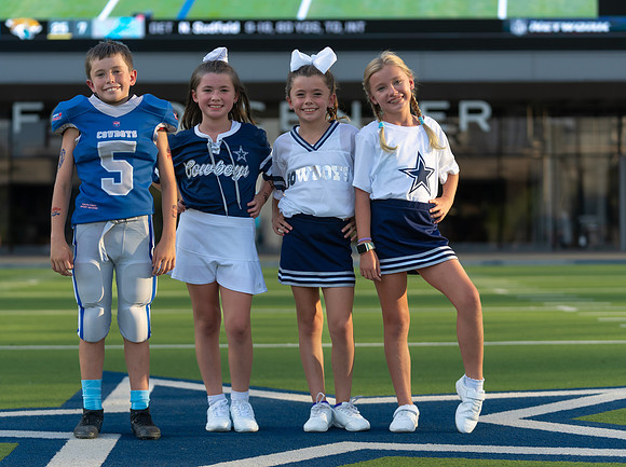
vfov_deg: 14.9
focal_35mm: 99
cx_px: 299
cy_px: 218
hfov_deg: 19.9
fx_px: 1784
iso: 100
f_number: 2.8
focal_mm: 86
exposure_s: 1/640
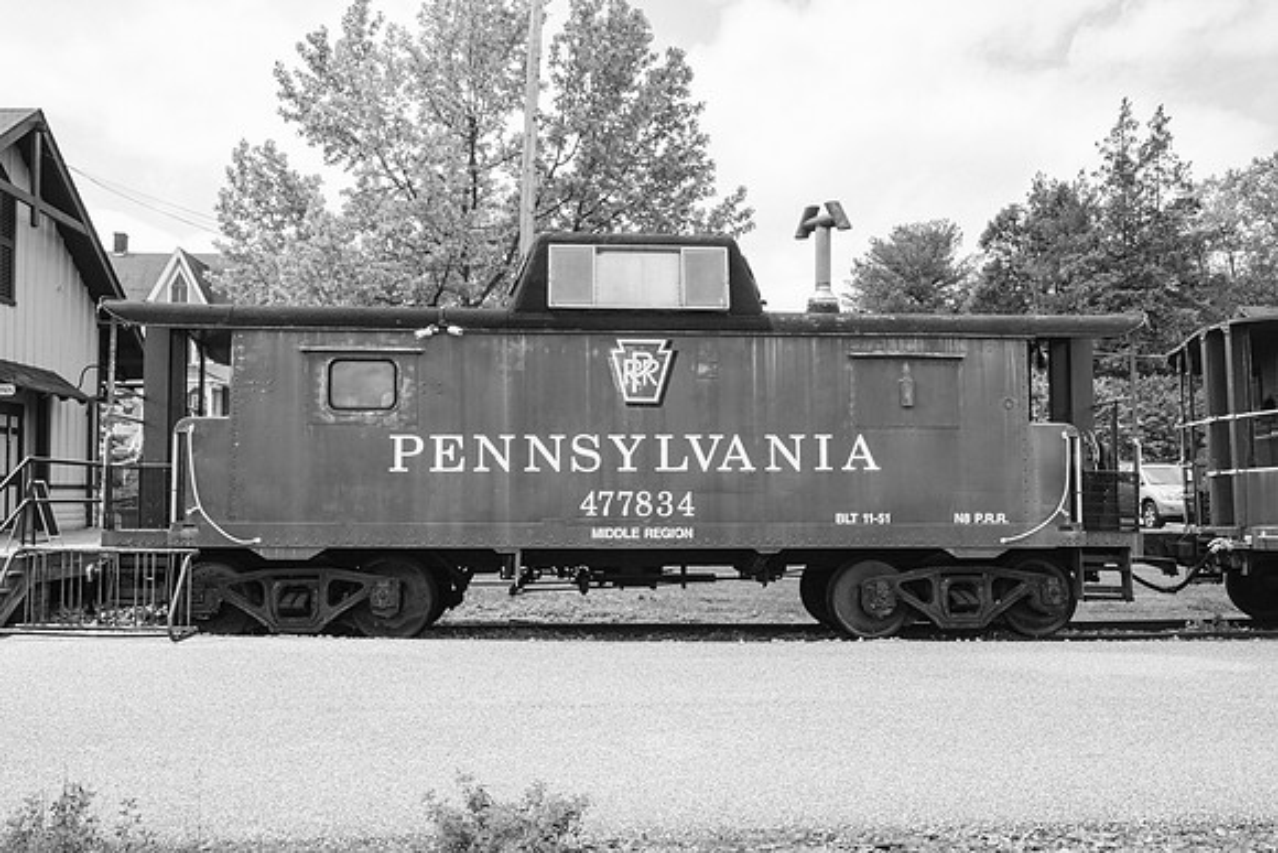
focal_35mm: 32
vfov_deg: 40.6
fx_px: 1152
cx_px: 639
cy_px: 426
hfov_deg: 58.0
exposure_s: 1/6
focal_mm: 32
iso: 64
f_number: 22
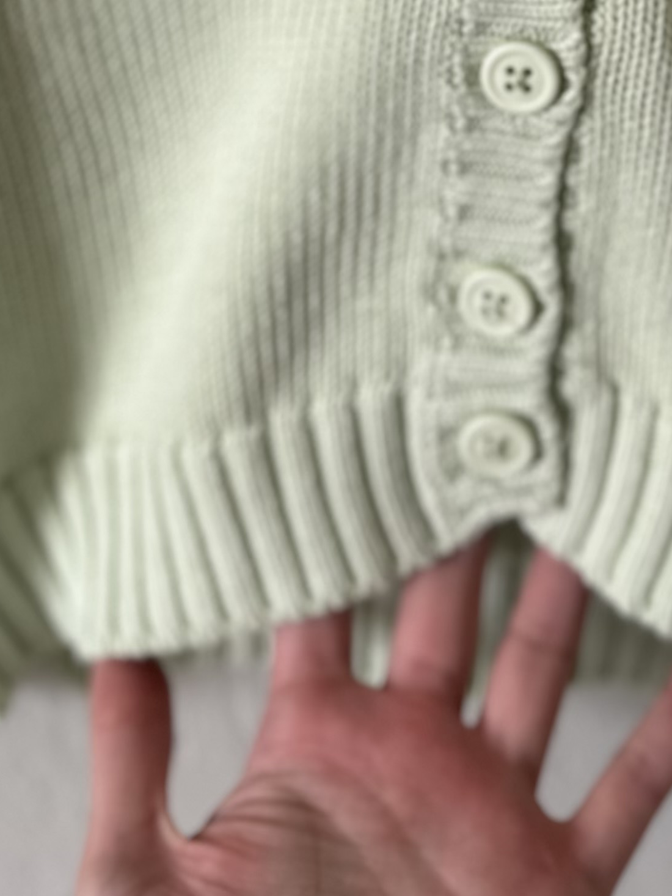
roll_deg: -4.2
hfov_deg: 22.1
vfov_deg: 26.0
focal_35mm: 66
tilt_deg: -21.1
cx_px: 486
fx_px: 1708
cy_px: -205
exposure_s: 1/121
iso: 64
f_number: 1.78
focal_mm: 6.86
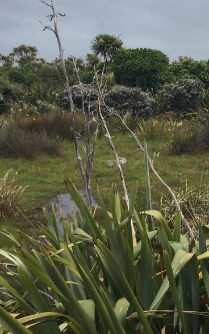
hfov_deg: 16.2
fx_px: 647
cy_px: 129
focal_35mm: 71
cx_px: 342
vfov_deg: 28.9
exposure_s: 1/1883
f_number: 2.2
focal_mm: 4.15
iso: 32
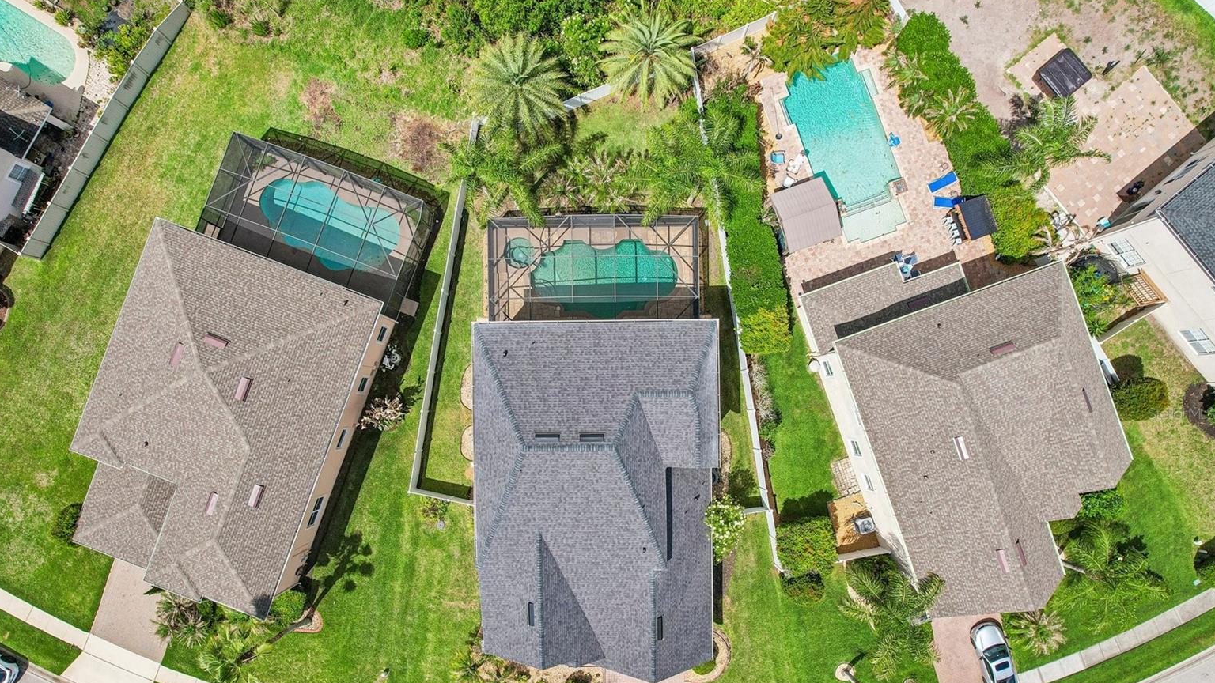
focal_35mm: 24
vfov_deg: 47.4
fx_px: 773
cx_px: 585
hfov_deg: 76.3
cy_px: 413
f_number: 2.8
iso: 120
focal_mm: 8.4
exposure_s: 1/2500
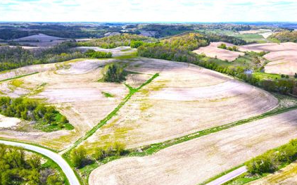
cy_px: 109
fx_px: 210
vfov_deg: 47.3
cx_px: 148
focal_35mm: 26
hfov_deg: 70.5
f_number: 2.8
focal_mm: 4.5
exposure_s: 1/725
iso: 100
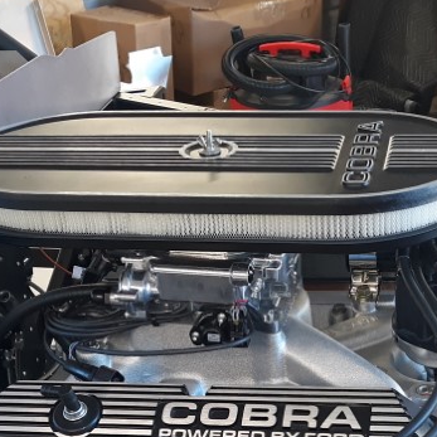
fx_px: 1043
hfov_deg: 23.7
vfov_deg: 22.8
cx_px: 248
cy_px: 433
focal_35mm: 73
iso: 80
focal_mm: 3.7
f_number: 1.7
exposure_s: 1/40
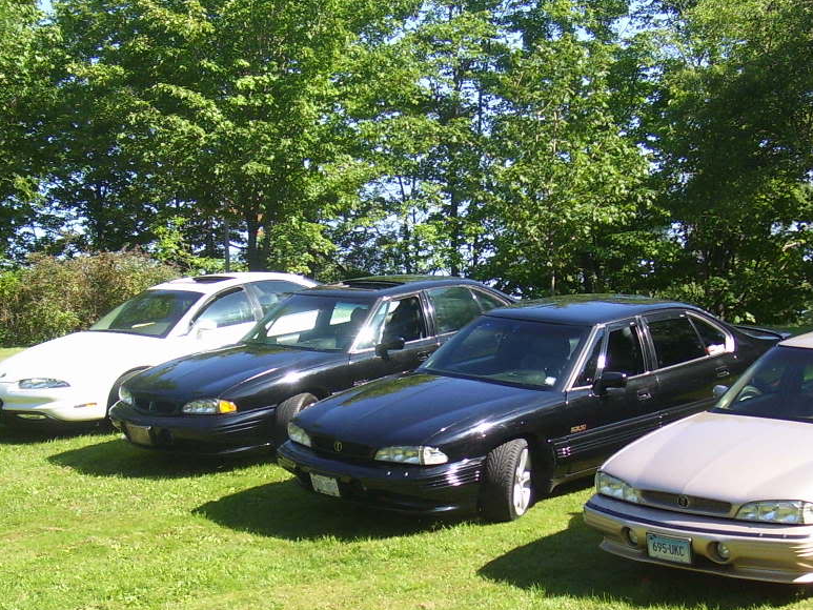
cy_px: 422
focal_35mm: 70
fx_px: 1644
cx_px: 473
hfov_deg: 27.7
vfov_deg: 20.9
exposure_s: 1/500
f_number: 3
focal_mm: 7
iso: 80
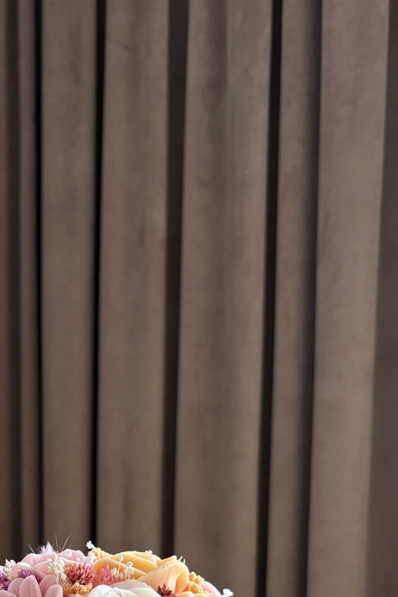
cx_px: 94
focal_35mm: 56
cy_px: 597
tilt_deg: -3.9
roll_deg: -0.4
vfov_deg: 32.7
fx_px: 929
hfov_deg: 23.9
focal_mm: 5.96
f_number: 1.6
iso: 125
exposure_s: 1/121
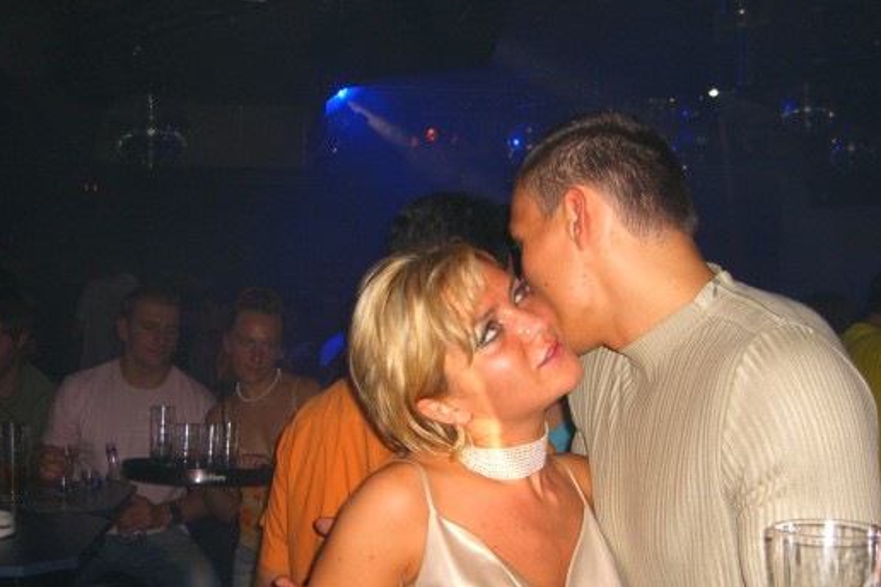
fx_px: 1126
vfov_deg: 29.1
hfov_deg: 42.7
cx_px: 468
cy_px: 370
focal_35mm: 46
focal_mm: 7.9
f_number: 2.8
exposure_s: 1/60
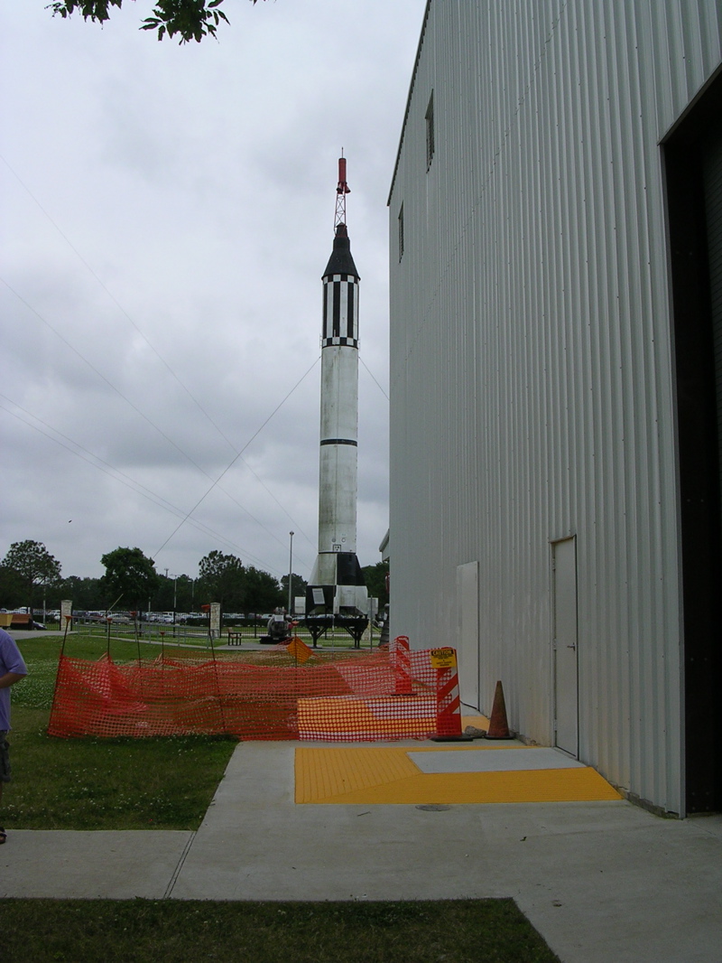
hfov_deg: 37.7
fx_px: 1056
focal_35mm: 38
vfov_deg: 49.0
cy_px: 482
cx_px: 361
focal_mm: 5.8
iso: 50
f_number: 5.6
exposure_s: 1/396
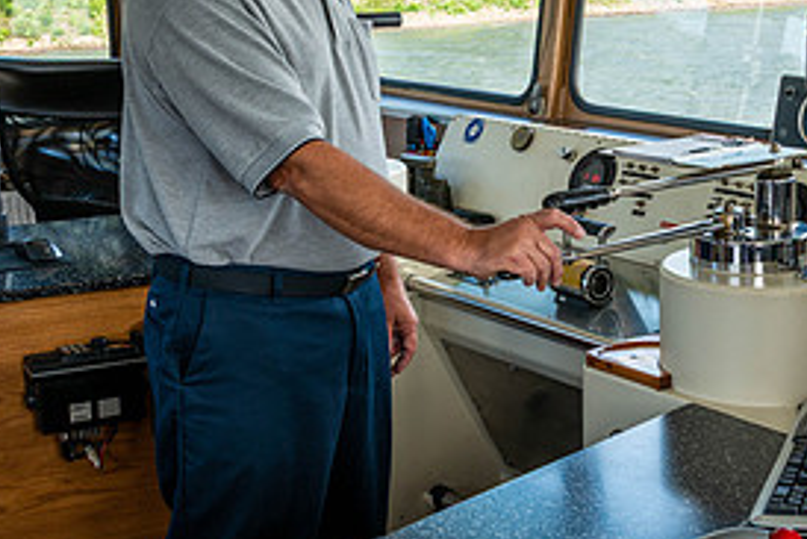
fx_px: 1525
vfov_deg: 20.0
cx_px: 548
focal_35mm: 68
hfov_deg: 29.4
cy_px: 163
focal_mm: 32
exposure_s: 1/30
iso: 160
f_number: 10
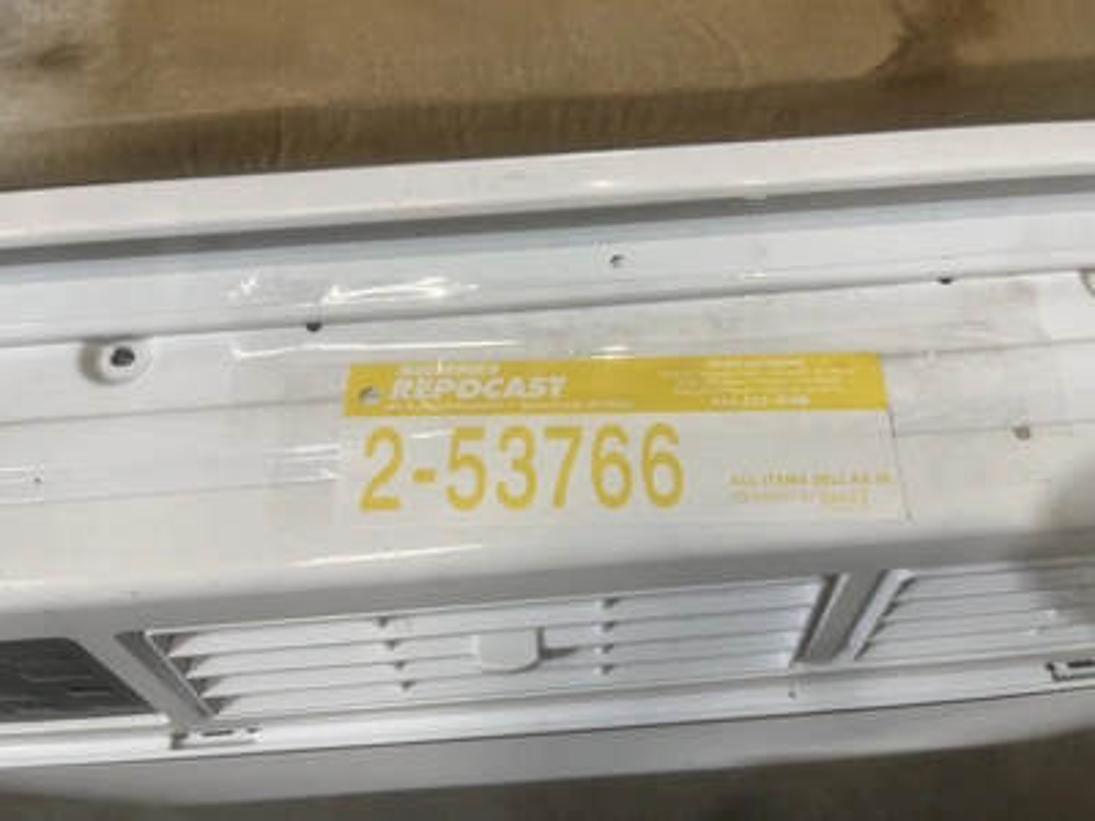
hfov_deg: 67.3
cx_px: 548
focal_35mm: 26
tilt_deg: -62.5
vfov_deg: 53.1
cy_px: 410
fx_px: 822
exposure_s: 1/120
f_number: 1.6
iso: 100
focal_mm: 5.1
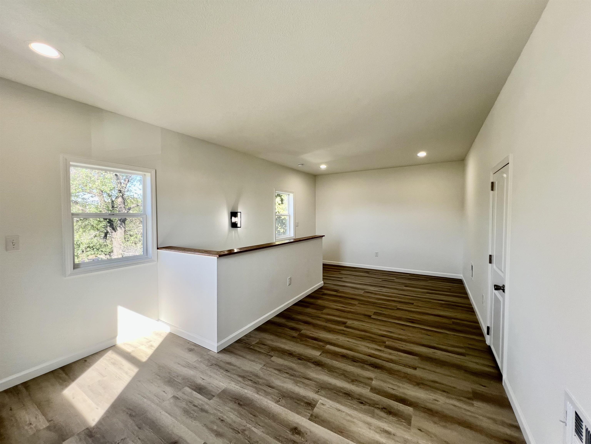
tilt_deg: -2.1
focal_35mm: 13
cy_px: 222
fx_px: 222
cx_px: 296
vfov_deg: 89.9
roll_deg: +0.1
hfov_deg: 106.2
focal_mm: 1.57
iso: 40
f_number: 1.8
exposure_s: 1/120
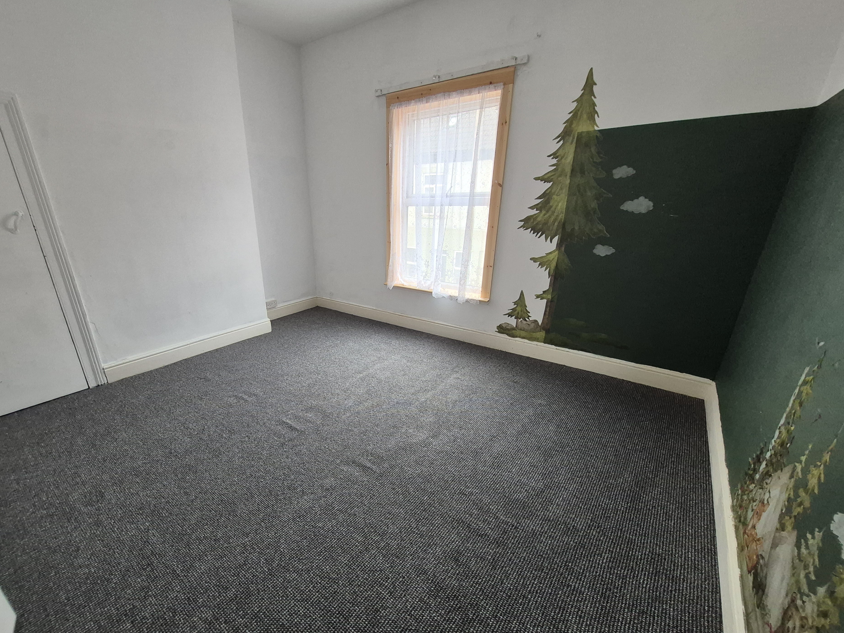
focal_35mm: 14
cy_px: 334
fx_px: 341
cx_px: 391
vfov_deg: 85.6
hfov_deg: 101.9
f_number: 2.2
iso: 320
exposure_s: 1/100
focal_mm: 1.74
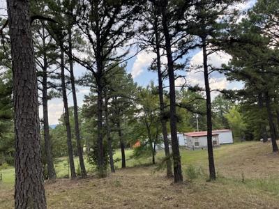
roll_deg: +4.8
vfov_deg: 53.1
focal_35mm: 26
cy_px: 104
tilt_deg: +5.7
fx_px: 210
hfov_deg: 67.3
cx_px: 140
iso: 50
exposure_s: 1/469
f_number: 1.6
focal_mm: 5.1
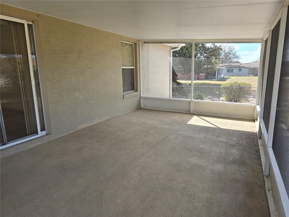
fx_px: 192
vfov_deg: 58.9
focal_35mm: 23
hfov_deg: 73.9
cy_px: 108
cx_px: 144
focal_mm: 6.3
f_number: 1.7
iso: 16
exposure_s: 1/180
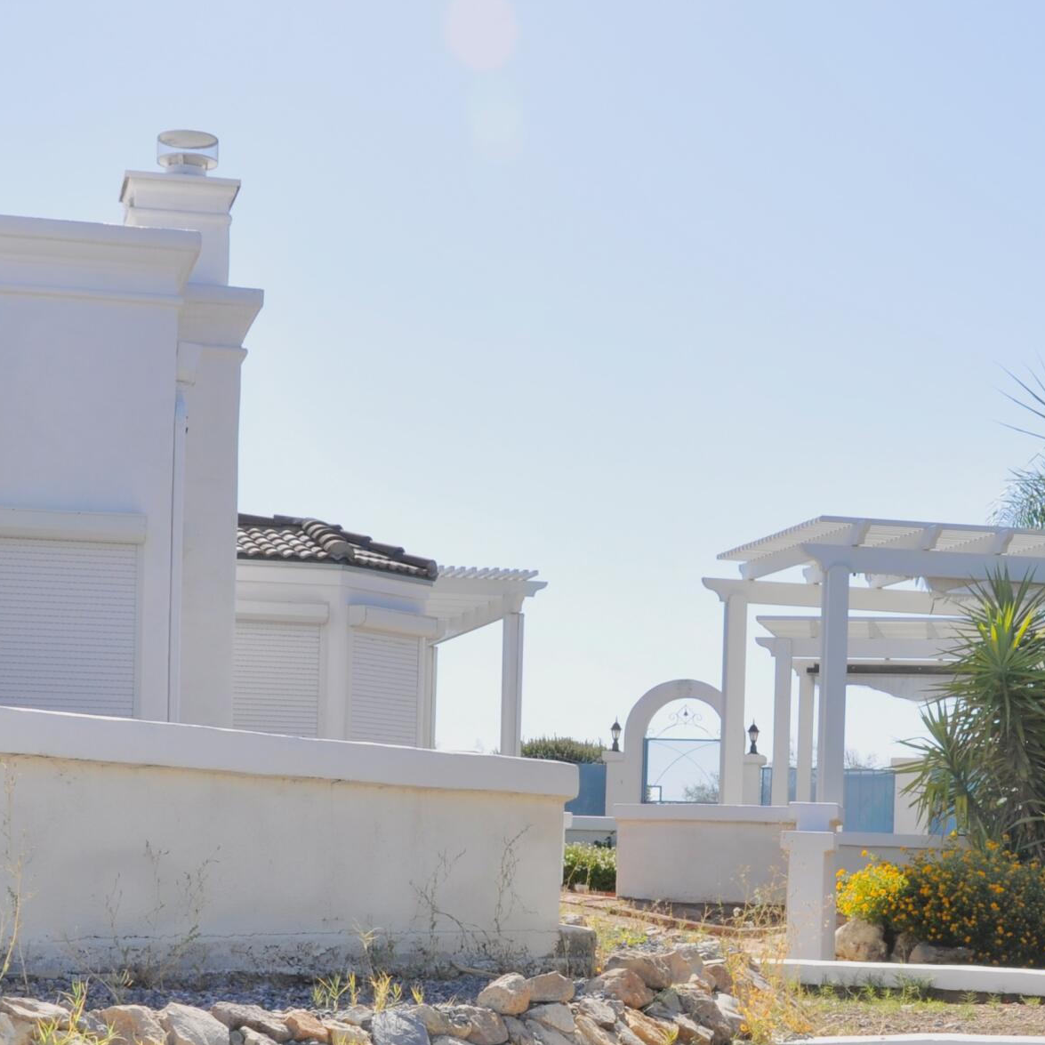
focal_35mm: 78
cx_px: 612
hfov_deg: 22.2
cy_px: 882
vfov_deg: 21.8
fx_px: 2664
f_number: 13
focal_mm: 24
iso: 200
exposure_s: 1/160
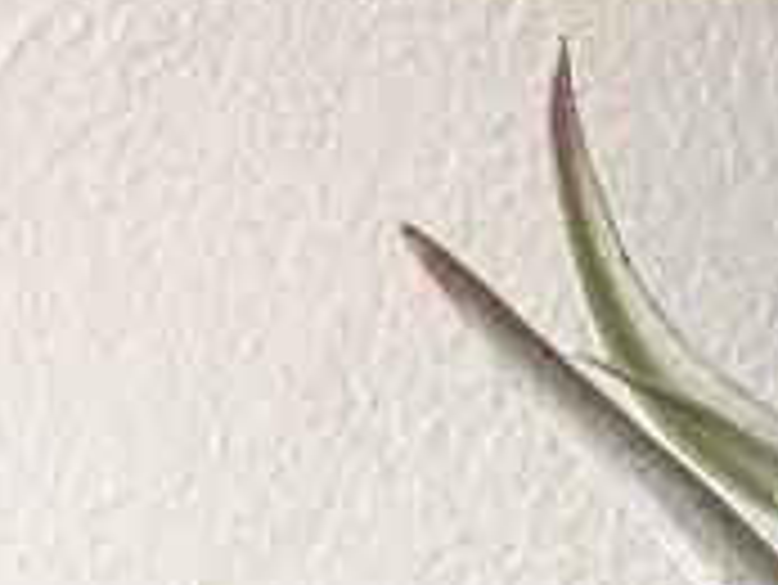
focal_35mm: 107
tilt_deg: -13.4
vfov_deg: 13.8
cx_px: 1205
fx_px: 2407
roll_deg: -2.0
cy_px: 148
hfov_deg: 16.5
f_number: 2.2
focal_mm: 4.15
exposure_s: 1/17
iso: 250
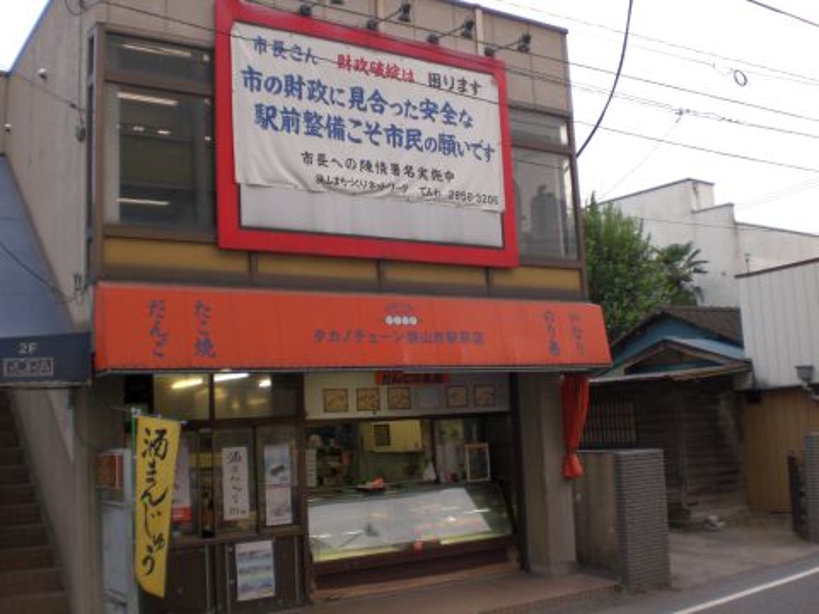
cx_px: 410
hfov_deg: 49.0
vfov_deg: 37.7
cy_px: 307
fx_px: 899
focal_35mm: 38
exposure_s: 1/100
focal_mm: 6.3
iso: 100
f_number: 3.1
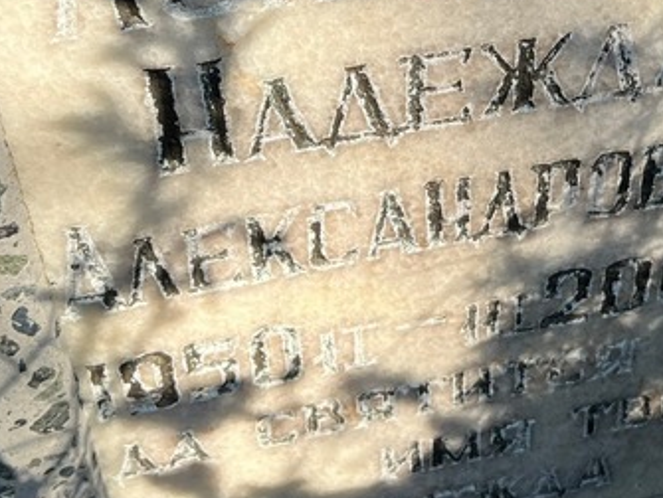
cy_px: 57
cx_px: 398
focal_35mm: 62
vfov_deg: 23.1
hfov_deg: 31.1
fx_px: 1189
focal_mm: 5.7
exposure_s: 1/1972
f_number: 1.5
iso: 50
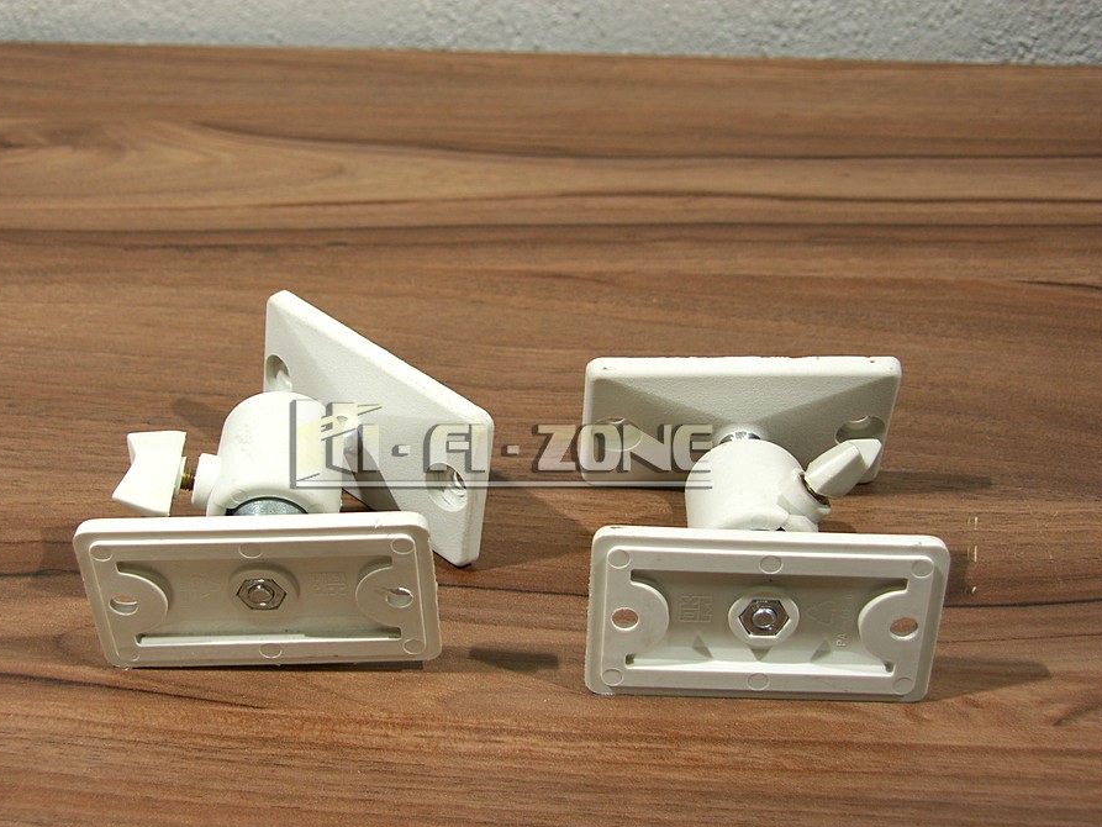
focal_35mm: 56
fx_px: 1783
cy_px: 443
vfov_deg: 26.1
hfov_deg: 34.3
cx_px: 501
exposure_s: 1/50
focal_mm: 12.9
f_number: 2.5
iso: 50
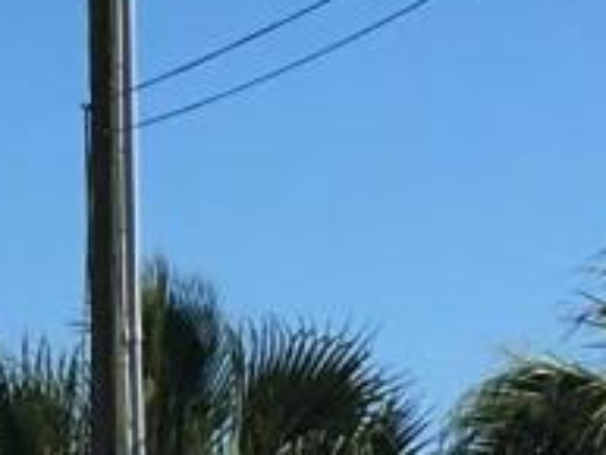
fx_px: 5273
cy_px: 781
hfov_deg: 6.4
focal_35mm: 301
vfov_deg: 4.9
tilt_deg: +1.0
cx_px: -681
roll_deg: +0.2
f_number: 2.2
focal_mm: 4.15
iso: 25
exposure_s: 1/1748
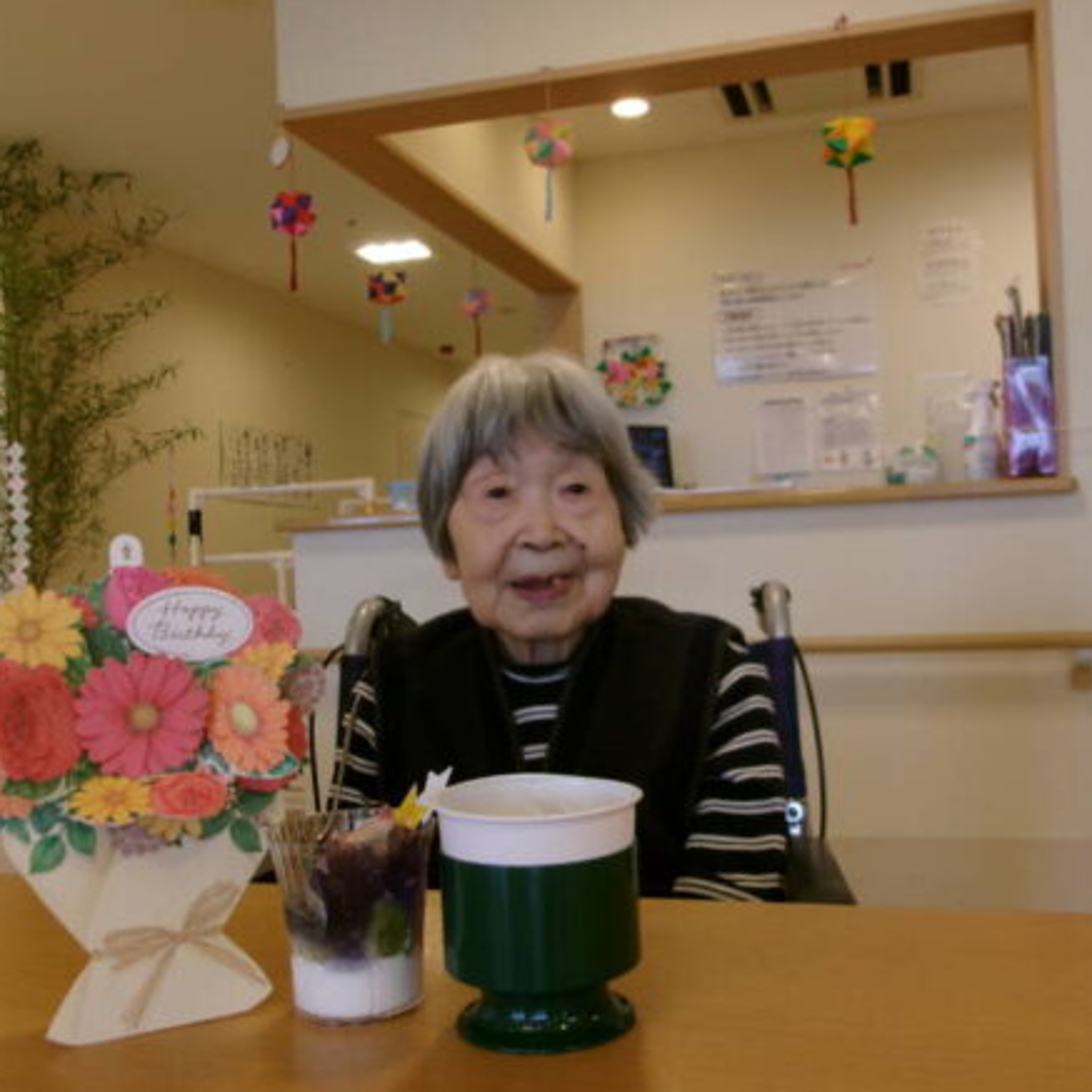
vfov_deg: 48.4
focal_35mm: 34
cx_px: 575
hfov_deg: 48.4
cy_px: 532
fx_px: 1213
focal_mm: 5.1
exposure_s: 1/34
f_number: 3.9
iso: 125
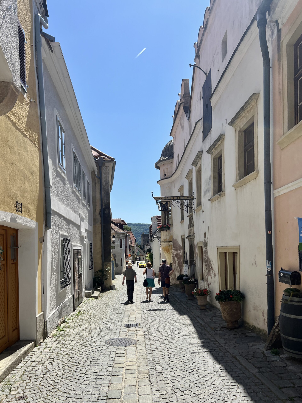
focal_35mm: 26
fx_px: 302
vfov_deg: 67.3
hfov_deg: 53.1
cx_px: 151
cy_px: 202
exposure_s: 1/5319
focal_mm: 5.7
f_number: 1.5
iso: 50
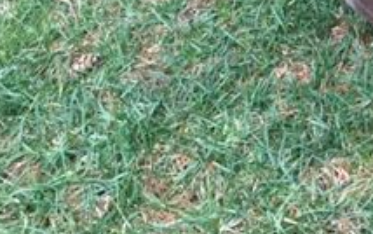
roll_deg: +12.3
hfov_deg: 20.5
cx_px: 493
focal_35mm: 92
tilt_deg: -32.1
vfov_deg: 13.0
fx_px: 936
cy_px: -173
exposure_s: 1/40
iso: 32
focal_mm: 4.15
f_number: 2.2
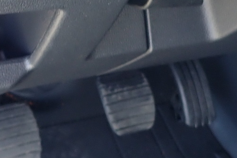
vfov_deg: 13.8
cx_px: -13
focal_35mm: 93
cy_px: -79
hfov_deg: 21.0
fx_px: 613
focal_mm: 4.5
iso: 160
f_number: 2
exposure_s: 1/60
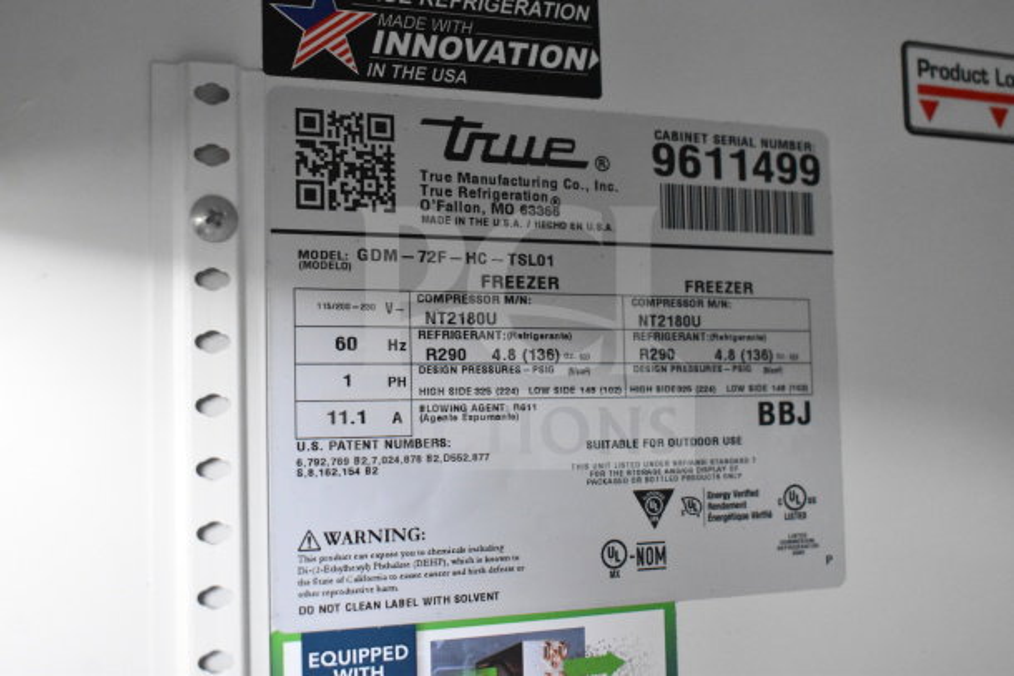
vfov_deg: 29.9
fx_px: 1268
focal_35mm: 45
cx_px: 507
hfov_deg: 43.6
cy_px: 338
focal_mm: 30
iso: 6400
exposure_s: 1/160
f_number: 6.3
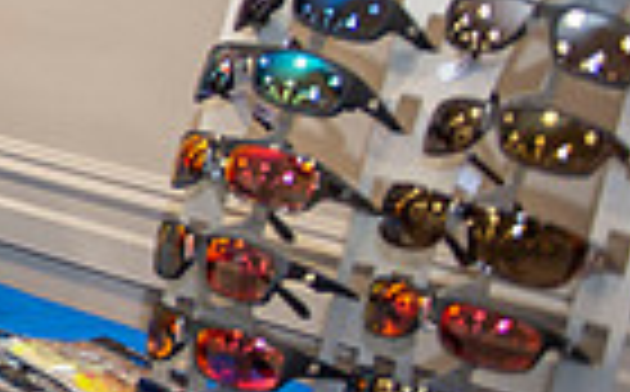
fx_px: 1954
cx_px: -590
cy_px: 158
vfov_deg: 11.4
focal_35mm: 114
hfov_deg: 15.2
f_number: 2.8
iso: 800
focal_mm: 27
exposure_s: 1/125
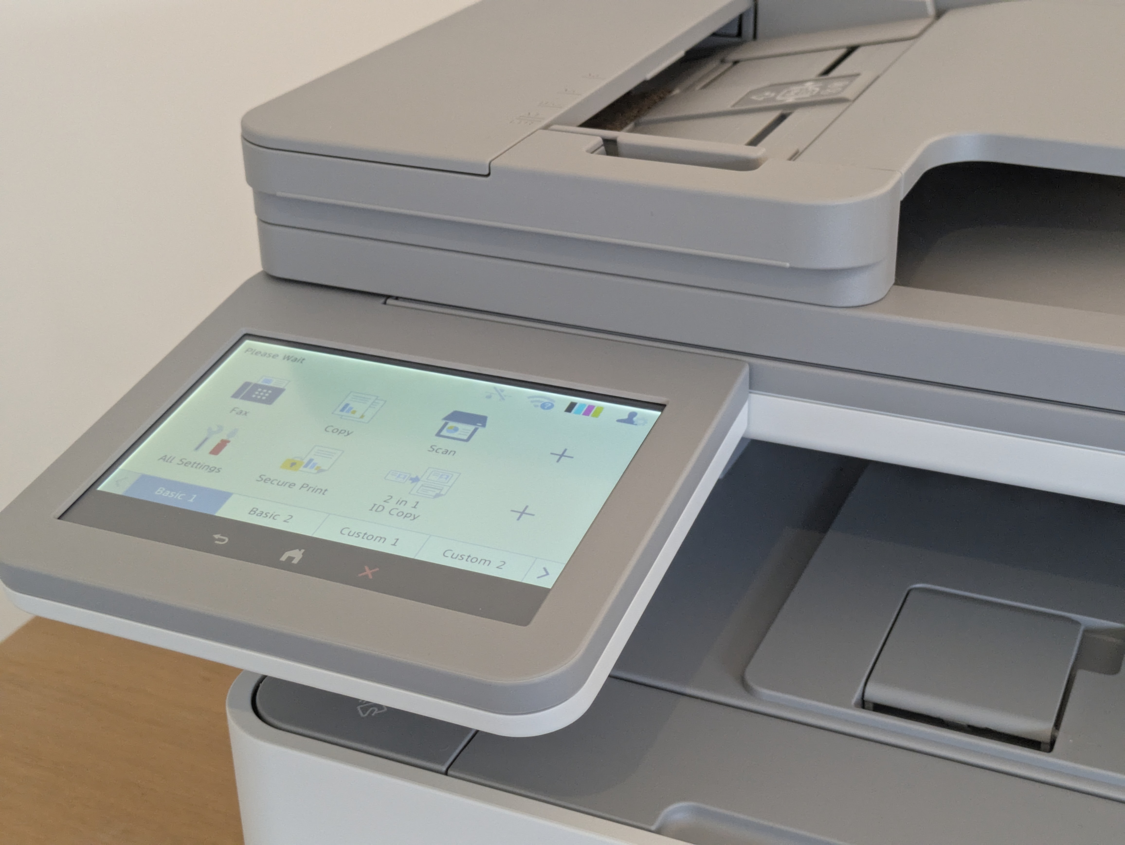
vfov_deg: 28.6
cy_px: 422
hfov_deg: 37.5
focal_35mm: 51
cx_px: 562
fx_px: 1658
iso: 369
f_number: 1.89
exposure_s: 1/100
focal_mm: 5.43
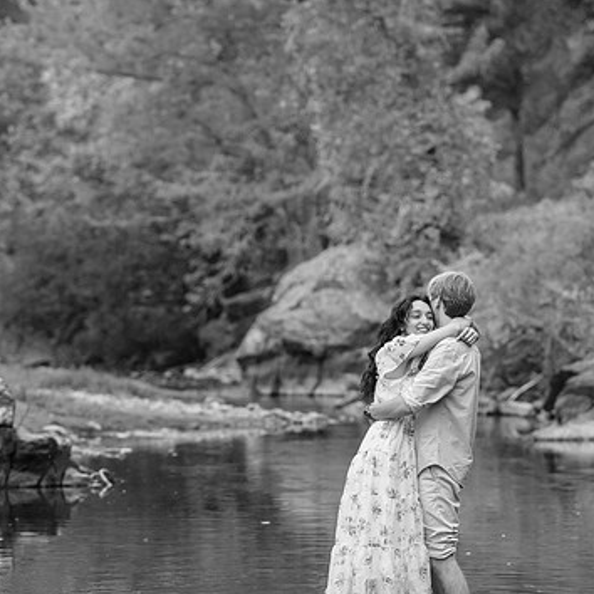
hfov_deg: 9.3
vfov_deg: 9.3
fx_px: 3650
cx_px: 305
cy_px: 291
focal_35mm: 188
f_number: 3.5
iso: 1000
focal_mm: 135
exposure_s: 1/200
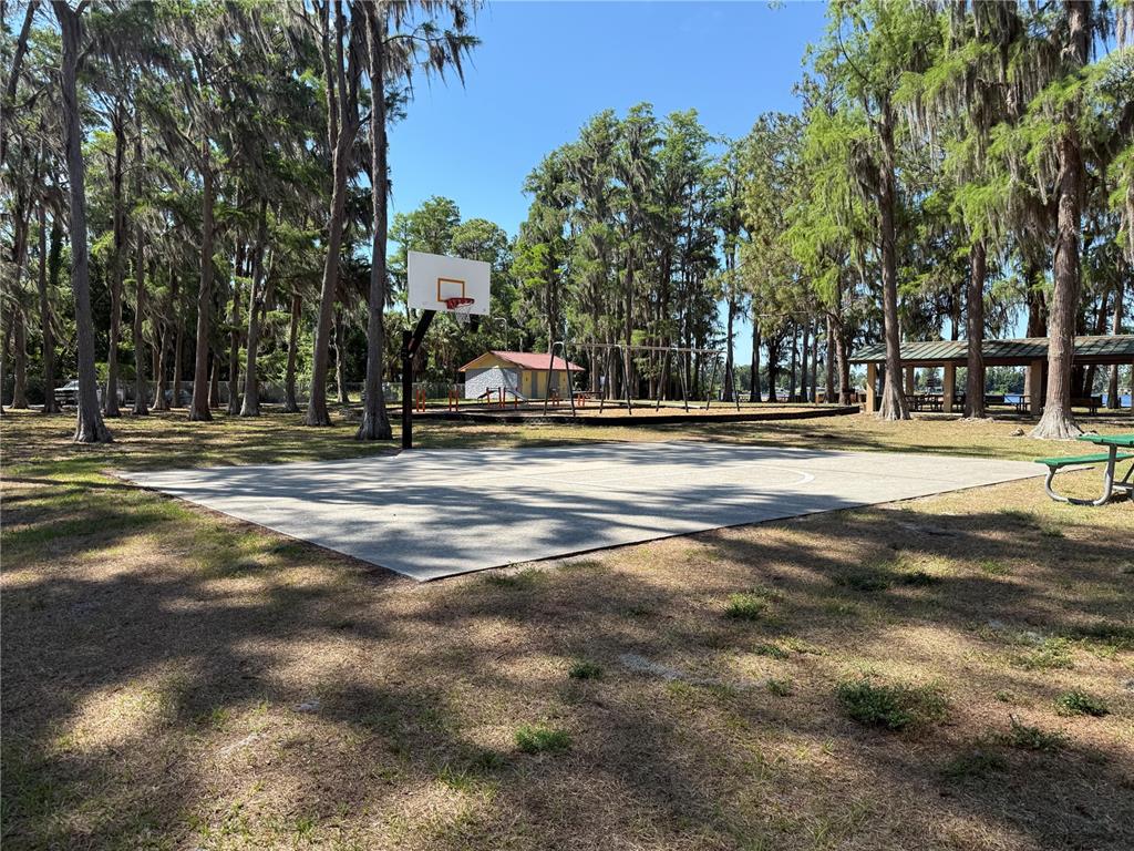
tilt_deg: -2.1
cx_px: 567
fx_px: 786
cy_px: 426
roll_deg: +0.5
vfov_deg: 56.8
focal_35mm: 24
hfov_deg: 71.6
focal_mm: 6.76
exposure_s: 1/1949
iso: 80
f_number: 1.78
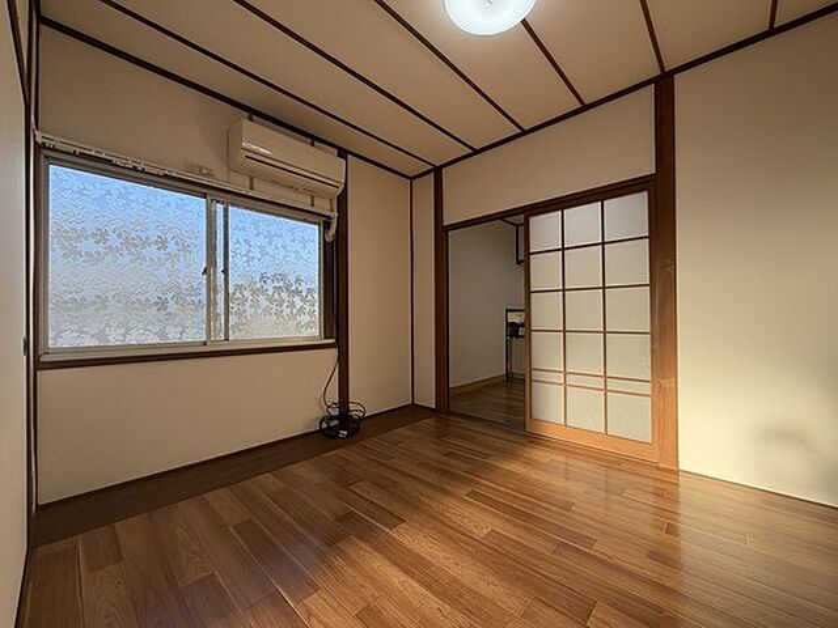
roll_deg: +0.9
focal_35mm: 14
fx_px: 339
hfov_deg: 102.1
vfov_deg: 85.7
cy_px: 314
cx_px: 419
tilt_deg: +0.5
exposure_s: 1/220
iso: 40
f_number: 2.2
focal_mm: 2.22
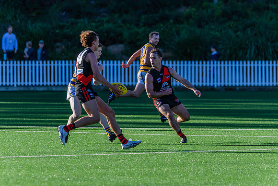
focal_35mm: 438
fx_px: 3382
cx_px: 138
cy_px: 69
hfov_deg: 4.7
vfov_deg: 3.1
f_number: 5.6
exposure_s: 1/1600
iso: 800
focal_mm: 300
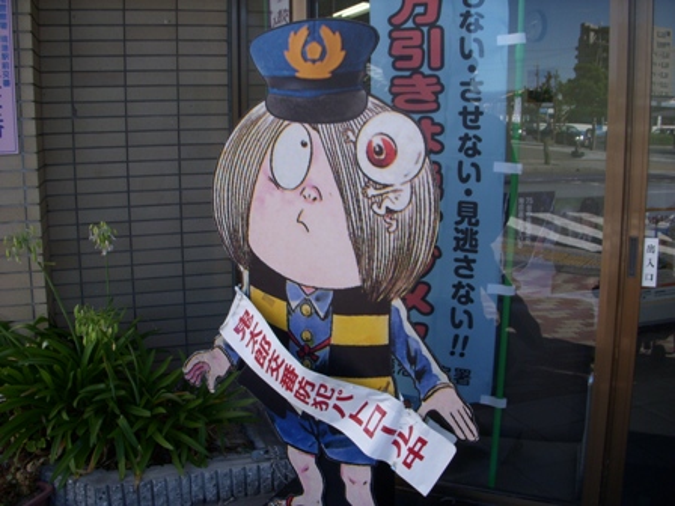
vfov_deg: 37.7
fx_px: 741
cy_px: 253
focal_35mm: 38
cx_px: 338
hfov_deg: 49.0
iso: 100
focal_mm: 6.3
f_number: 3.3
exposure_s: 1/320
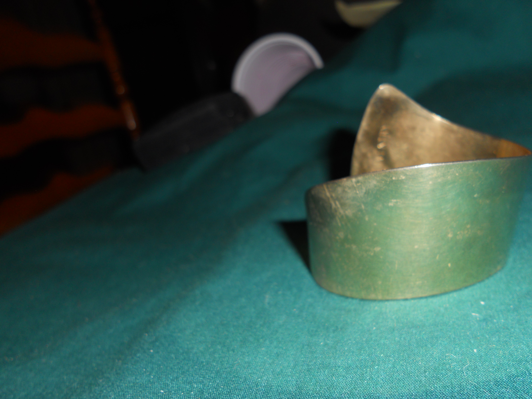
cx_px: 266
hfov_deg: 56.8
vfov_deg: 44.2
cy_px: 200
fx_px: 492
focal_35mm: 32
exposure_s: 1/25
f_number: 8.8
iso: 80
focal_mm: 5.8
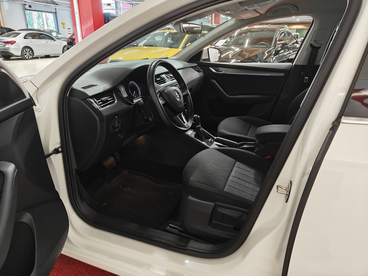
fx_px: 255
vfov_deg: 56.8
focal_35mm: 24
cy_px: 138
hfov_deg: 71.6
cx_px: 184
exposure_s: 1/50
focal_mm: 5.59
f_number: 1.8
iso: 160
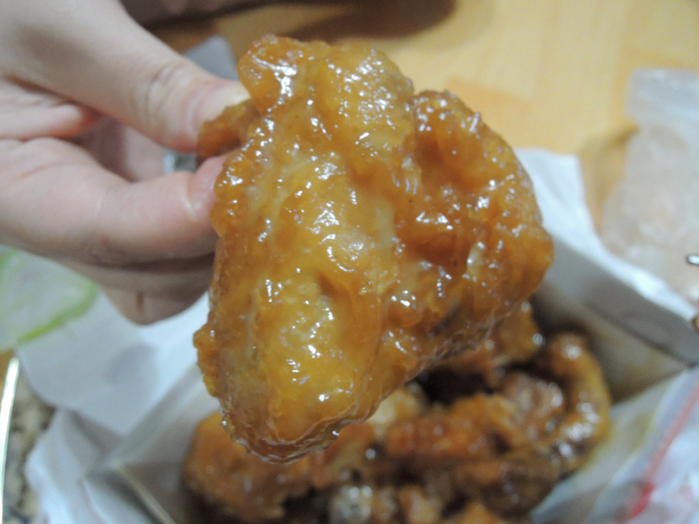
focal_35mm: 24
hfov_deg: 71.6
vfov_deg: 56.8
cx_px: 350
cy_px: 262
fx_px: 485
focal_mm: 4.3
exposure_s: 1/40
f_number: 2.8
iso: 1600
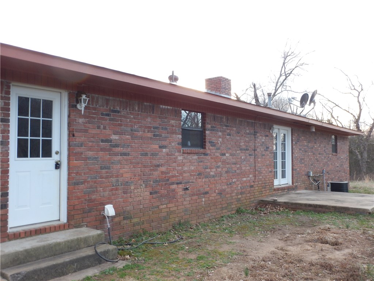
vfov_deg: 45.4
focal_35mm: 31
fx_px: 335
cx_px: 187
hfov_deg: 58.4
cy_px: 140
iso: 140
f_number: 4.2
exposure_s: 1/30
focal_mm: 5.6
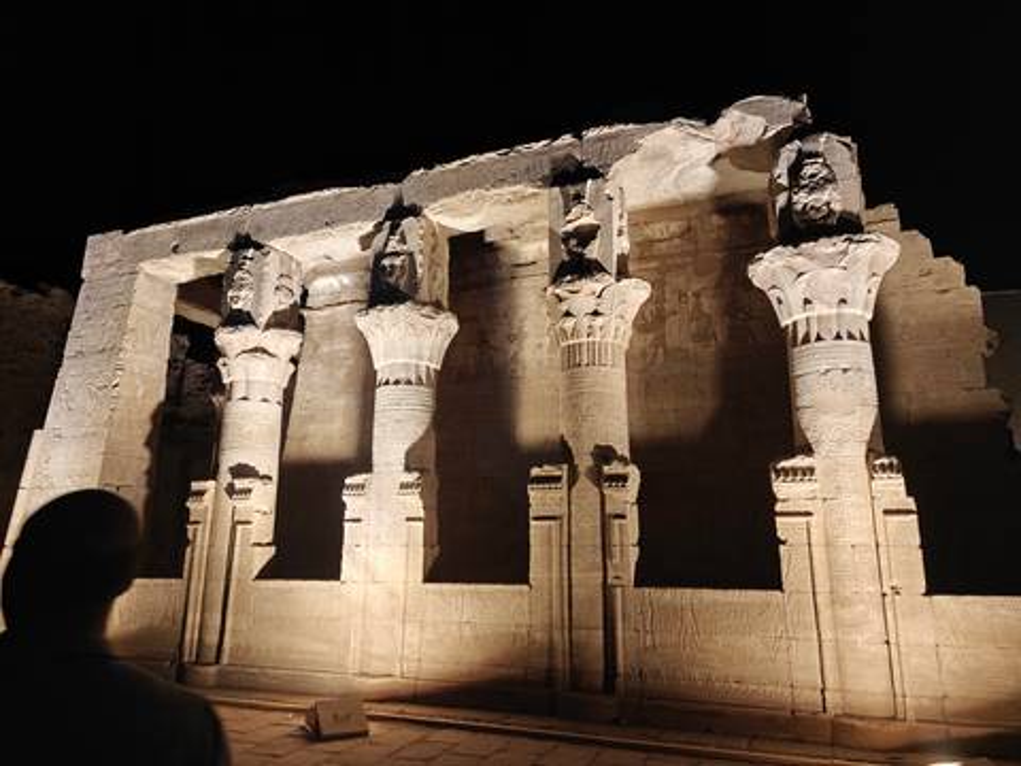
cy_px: 383
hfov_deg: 73.9
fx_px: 678
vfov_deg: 58.9
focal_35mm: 23
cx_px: 510
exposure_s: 1/50
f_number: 1.6
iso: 400
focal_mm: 6.06
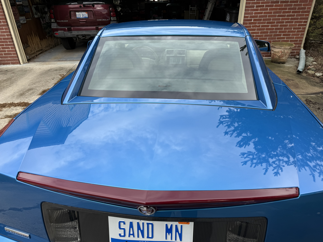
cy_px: 121
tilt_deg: -28.1
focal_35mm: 24
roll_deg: +0.8
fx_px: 224
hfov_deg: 71.6
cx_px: 162
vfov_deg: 56.8
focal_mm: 6.76
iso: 80
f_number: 1.78
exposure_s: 1/920
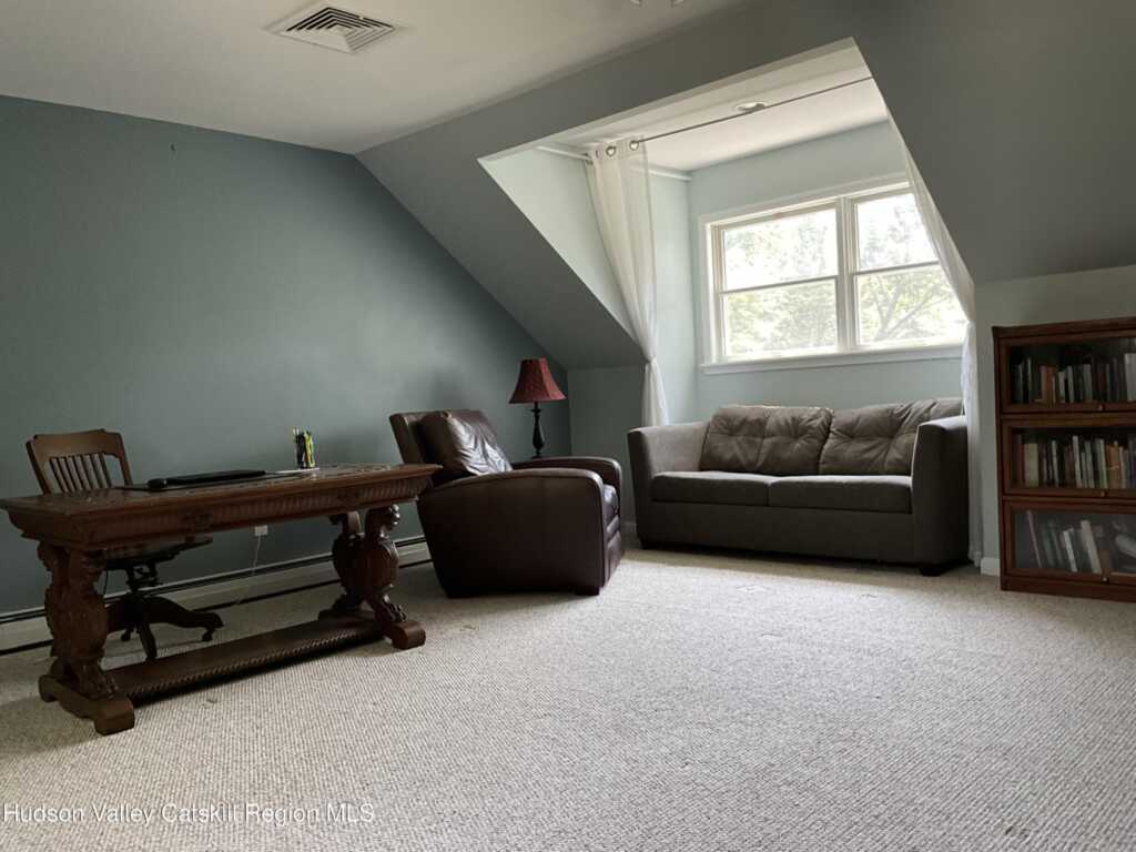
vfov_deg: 48.2
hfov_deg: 61.7
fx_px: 952
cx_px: 568
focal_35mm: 29
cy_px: 426
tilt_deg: -3.0
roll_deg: +3.7
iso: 80
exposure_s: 1/60
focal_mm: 3
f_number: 1.8
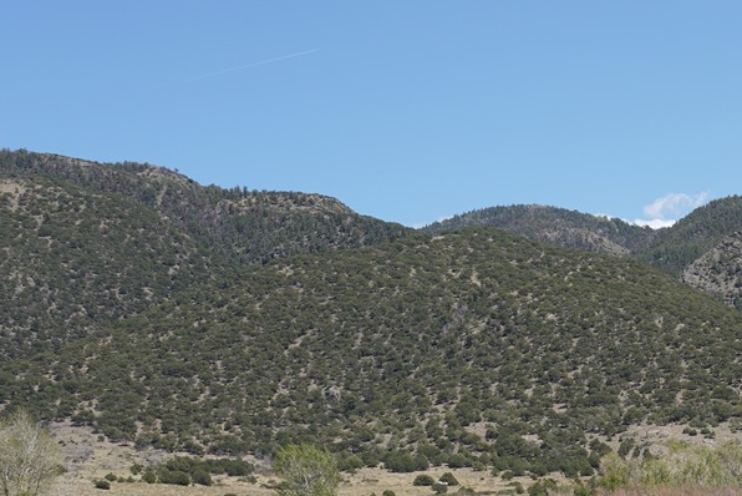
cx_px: 1231
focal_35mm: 104
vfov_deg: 12.9
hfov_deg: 17.0
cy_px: 586
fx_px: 2144
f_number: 9
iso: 80
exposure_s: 1/160
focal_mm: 31
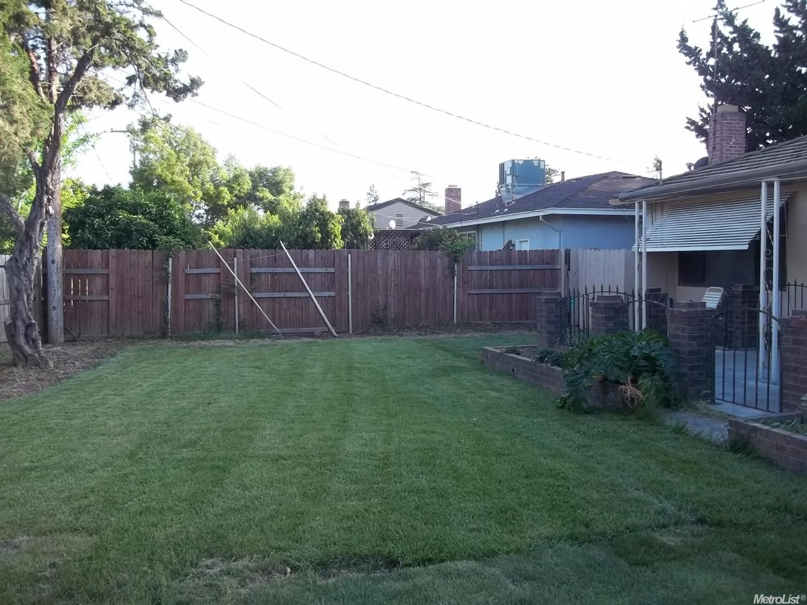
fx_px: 746
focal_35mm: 32
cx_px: 404
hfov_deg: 56.8
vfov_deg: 44.1
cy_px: 302
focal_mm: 5.7
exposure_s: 1/200
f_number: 2.9
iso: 80
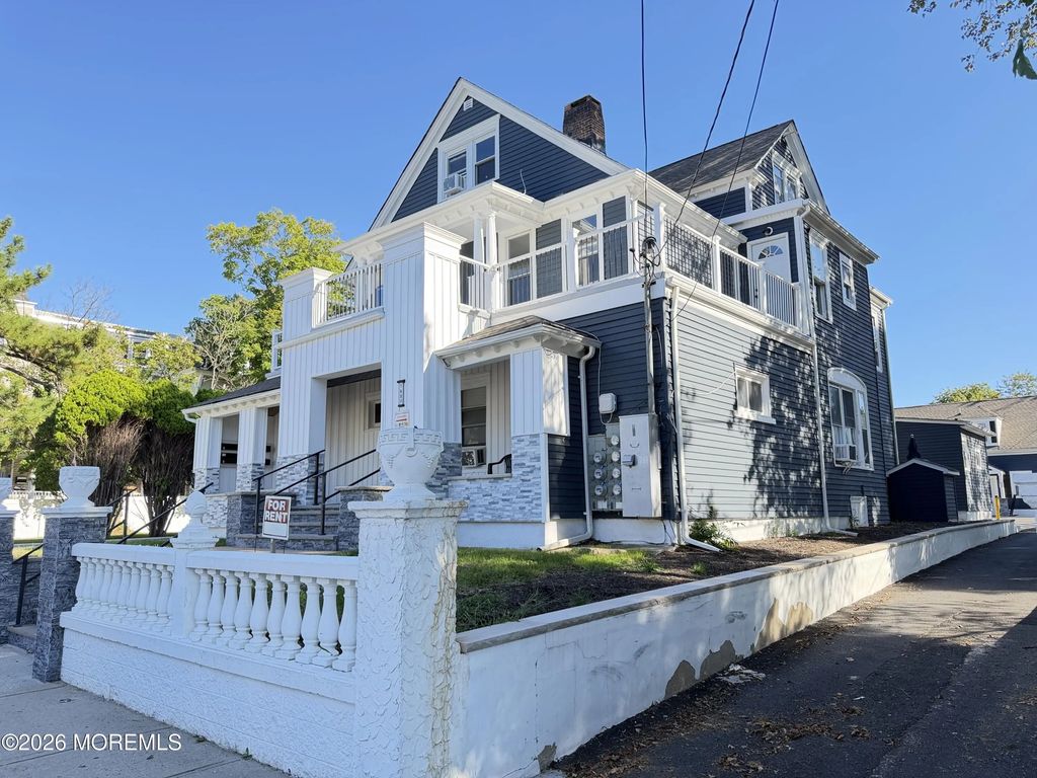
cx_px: 518
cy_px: 389
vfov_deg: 56.8
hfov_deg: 71.6
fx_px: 719
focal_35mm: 24
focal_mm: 6.76
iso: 100
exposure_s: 1/715
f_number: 1.78
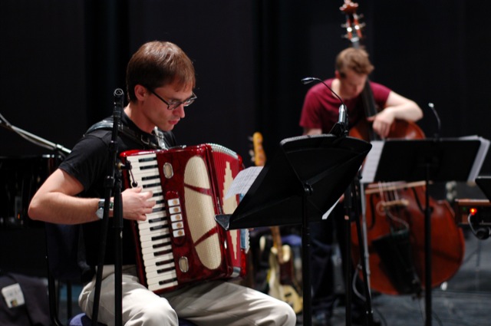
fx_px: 1022
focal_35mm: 75
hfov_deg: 27.0
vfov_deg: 18.1
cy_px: 163
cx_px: 246
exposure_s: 1/25
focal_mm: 50
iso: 800
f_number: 2.5
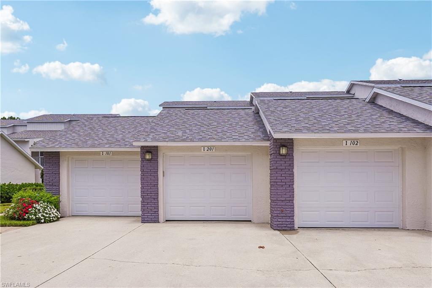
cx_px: 216
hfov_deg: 81.2
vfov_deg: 59.5
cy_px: 144
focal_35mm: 21
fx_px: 252
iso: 50
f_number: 8
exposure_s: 1/200
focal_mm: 14
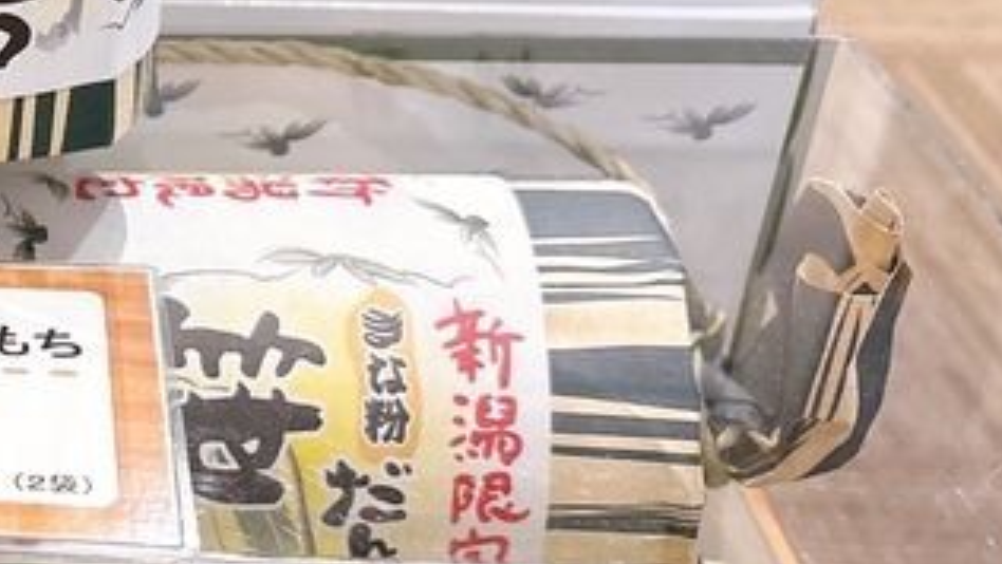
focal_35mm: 73
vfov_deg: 16.5
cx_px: -258
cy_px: 170
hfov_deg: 25.4
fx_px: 1940
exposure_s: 1/50
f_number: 1.6
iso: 320
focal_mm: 5.96
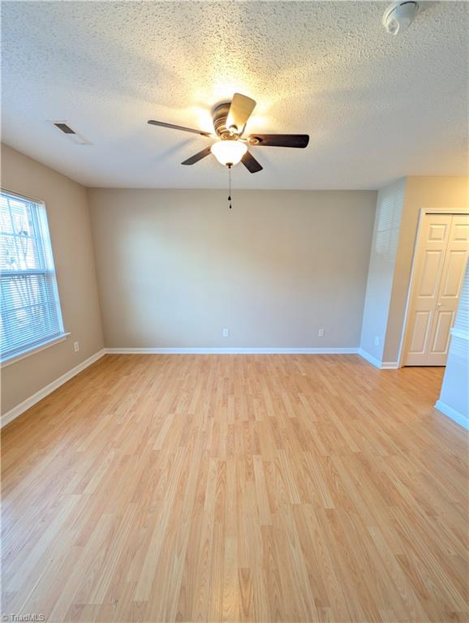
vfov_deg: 110.5
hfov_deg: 94.6
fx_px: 216
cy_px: 312
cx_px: 234
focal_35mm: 12
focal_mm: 2.02
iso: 37
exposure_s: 1/42.3
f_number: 1.7
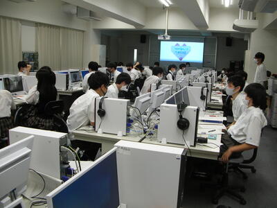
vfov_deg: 40.7
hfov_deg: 52.6
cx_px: 138
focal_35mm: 35
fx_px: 280
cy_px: 104
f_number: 2.8
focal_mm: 5.8
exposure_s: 1/19
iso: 50
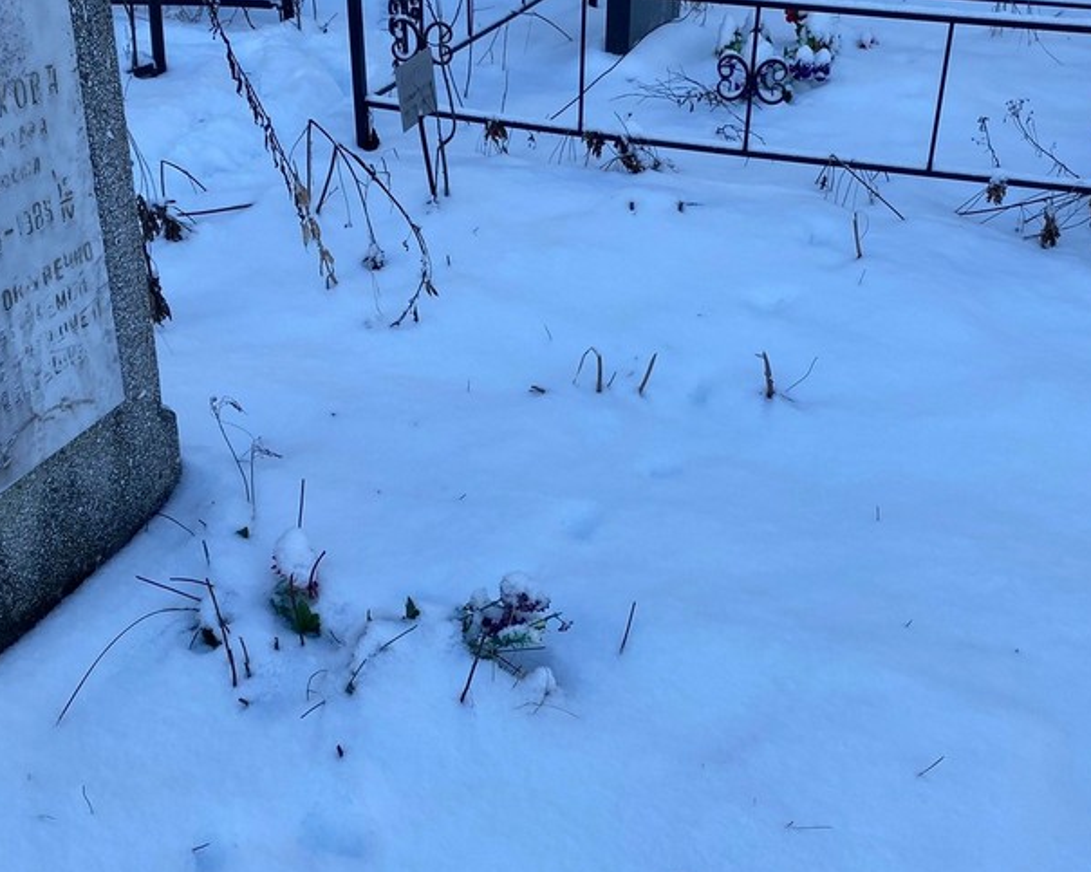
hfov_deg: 42.9
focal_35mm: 43
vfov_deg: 34.9
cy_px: 460
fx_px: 1388
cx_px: 509
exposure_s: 1/810
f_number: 1.8
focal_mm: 4.25
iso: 32
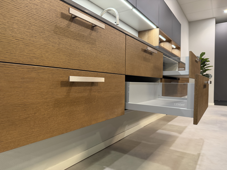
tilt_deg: -1.3
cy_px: 85
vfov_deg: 56.8
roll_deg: -0.2
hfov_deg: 71.6
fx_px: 157
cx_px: 114
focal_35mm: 24
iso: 200
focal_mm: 6.76
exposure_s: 1/56
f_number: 1.78
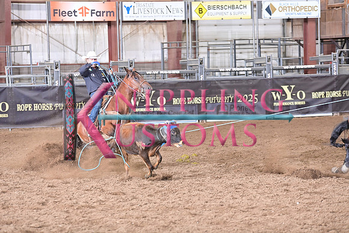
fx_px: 1454
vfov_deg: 9.2
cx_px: 174
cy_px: 116
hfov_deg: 13.7
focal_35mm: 150
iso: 2500
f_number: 3.5
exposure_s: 1/250
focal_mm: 150
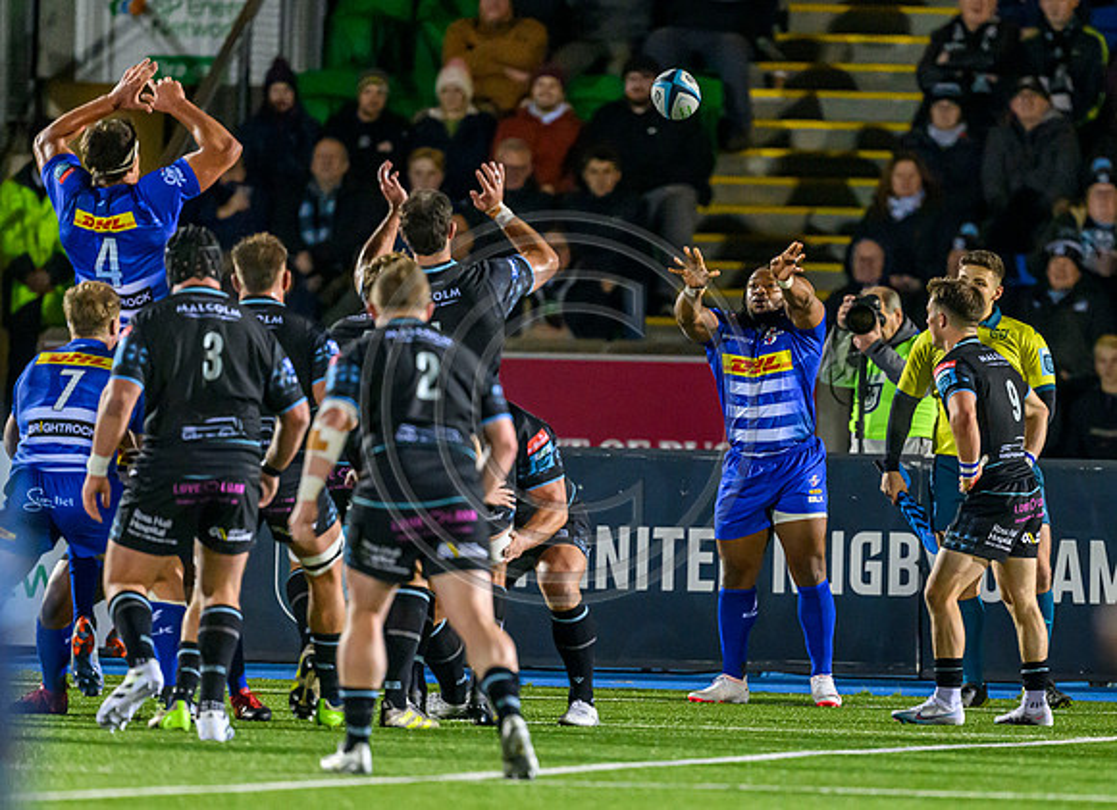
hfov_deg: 3.3
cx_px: 698
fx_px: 19144
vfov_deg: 2.4
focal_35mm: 600
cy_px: 503
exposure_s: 1/1000
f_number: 3.2
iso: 8000
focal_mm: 400
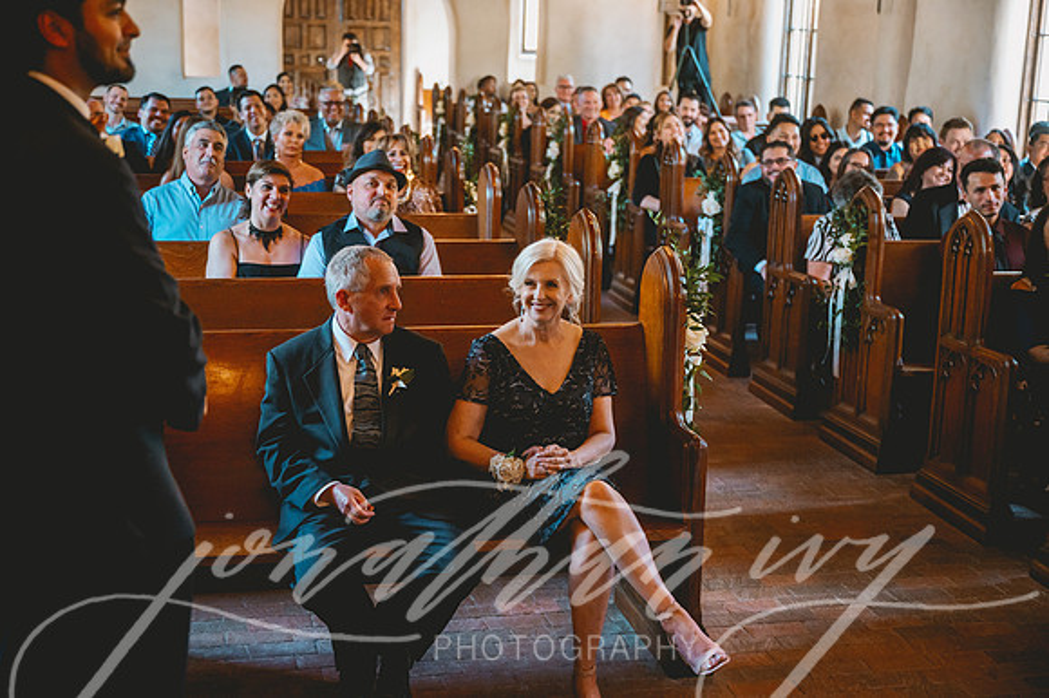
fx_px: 1369
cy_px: 349
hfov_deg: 41.9
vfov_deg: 28.6
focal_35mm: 47
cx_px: 524
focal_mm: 47
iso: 2000
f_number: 2.8
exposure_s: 1/320
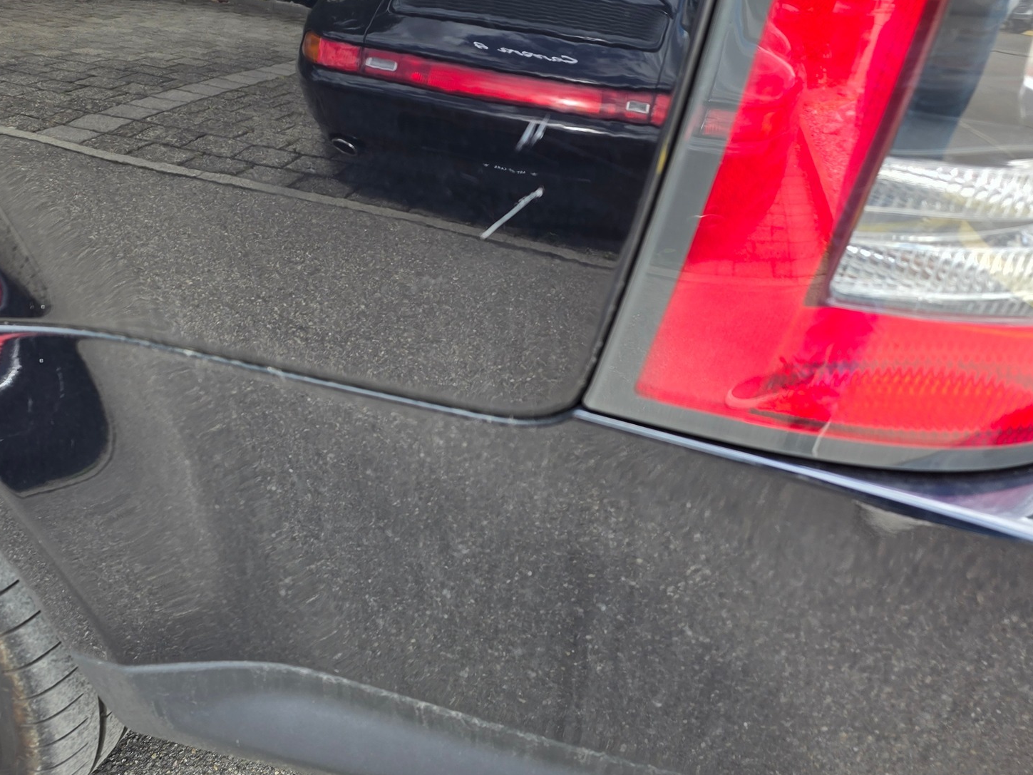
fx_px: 955
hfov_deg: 55.9
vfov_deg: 44.0
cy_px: 329
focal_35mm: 32
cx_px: 369
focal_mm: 6.25
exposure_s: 1/180
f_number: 1.7
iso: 32
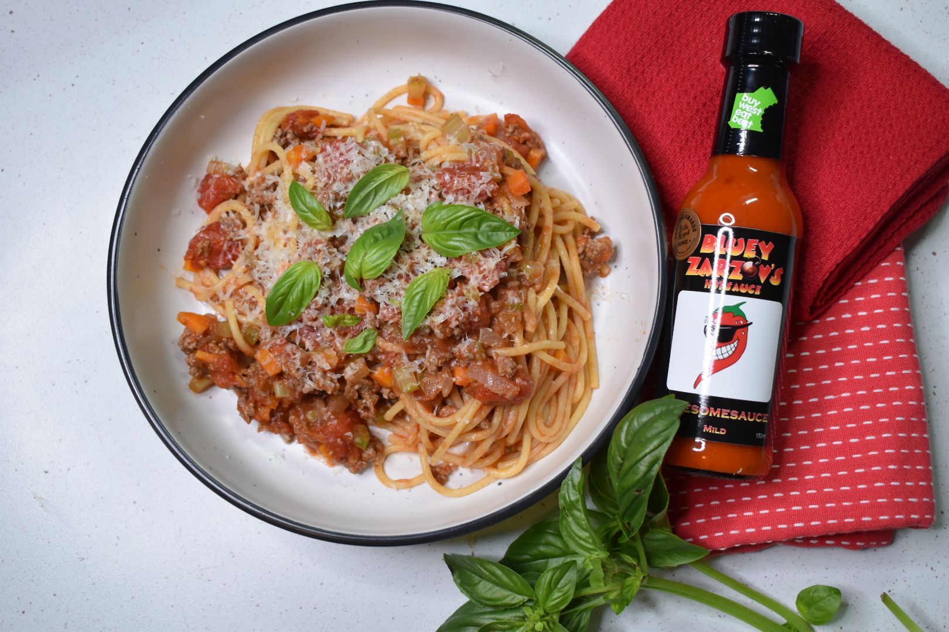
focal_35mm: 46
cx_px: 474
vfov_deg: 28.9
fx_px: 1226
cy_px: 316
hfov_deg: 42.3
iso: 640
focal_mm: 31
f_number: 4.2
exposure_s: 1/60
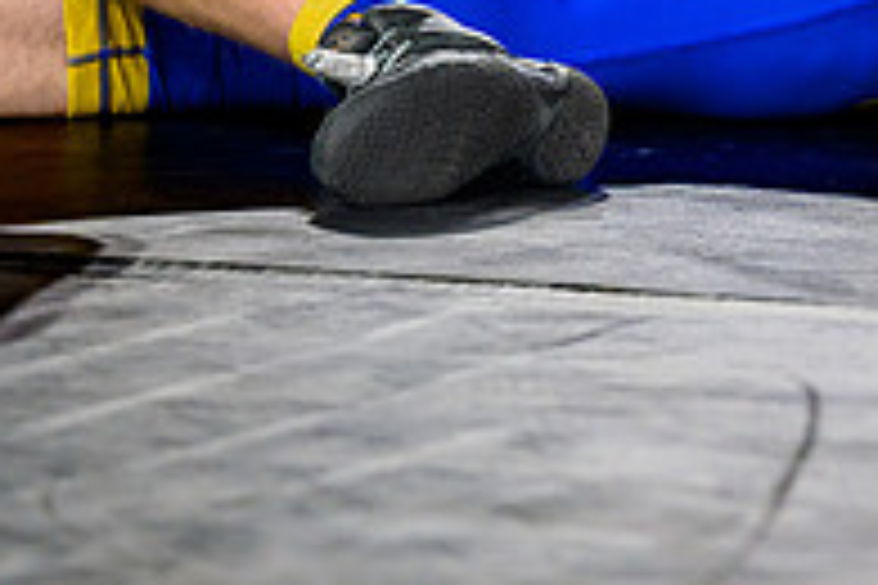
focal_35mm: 351
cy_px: -77
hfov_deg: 5.8
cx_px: 976
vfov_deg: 3.9
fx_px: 8560
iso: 900
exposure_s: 1/800
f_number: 2.8
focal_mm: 95
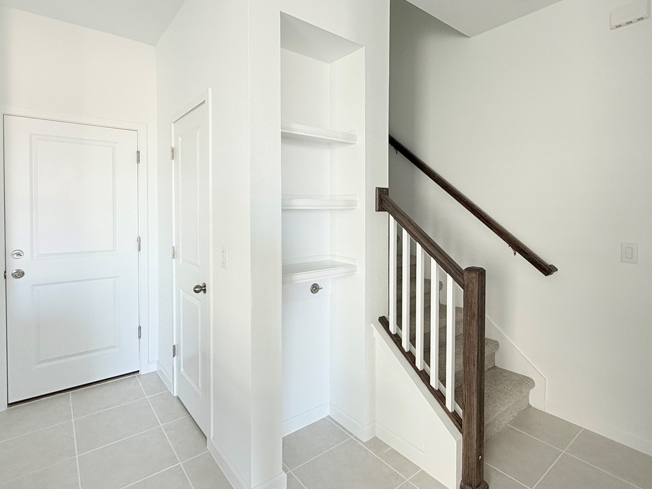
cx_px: 345
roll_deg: +0.1
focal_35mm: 19
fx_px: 358
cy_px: 216
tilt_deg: -0.4
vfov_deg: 68.4
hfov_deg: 84.6
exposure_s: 1/99
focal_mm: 2.22
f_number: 2.2
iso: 160
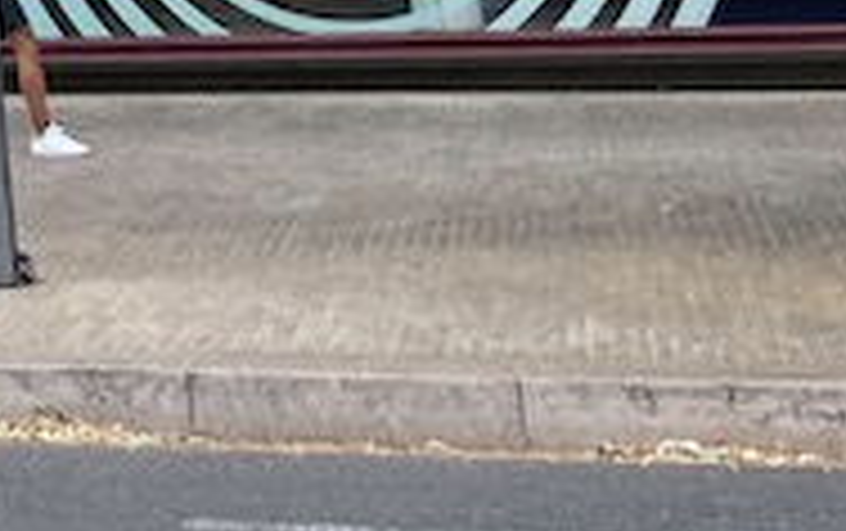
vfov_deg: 10.0
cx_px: -567
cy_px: -698
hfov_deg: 15.8
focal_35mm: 117
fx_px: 2701
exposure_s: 1/550
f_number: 1.6
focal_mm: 4.2
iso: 32
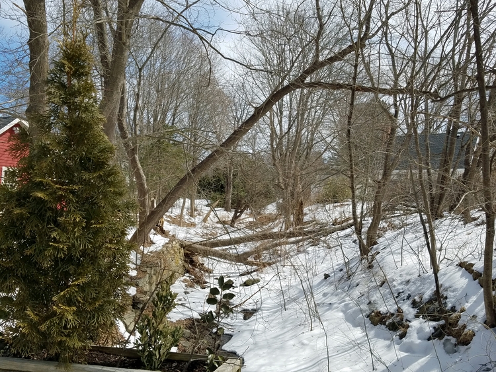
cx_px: 248
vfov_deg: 53.1
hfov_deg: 67.3
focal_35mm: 26
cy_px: 186
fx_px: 373
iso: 50
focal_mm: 4.2
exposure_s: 1/2648
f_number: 1.7
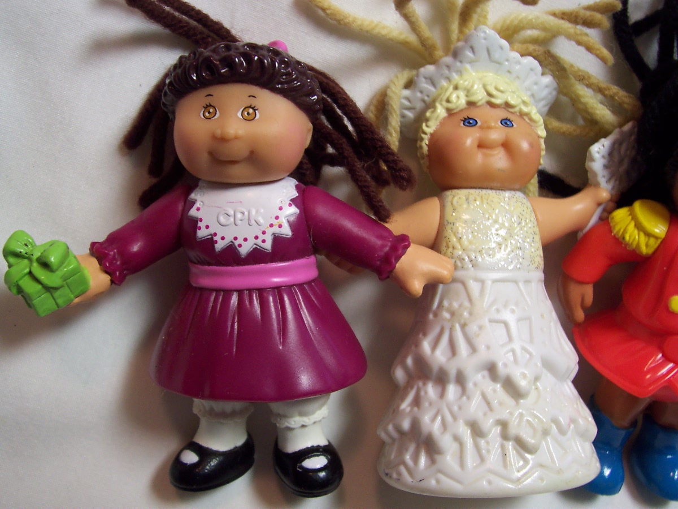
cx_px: 339
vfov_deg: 38.7
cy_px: 254
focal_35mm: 37
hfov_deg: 50.1
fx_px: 725
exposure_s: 1/30
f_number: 2.8
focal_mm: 5.6
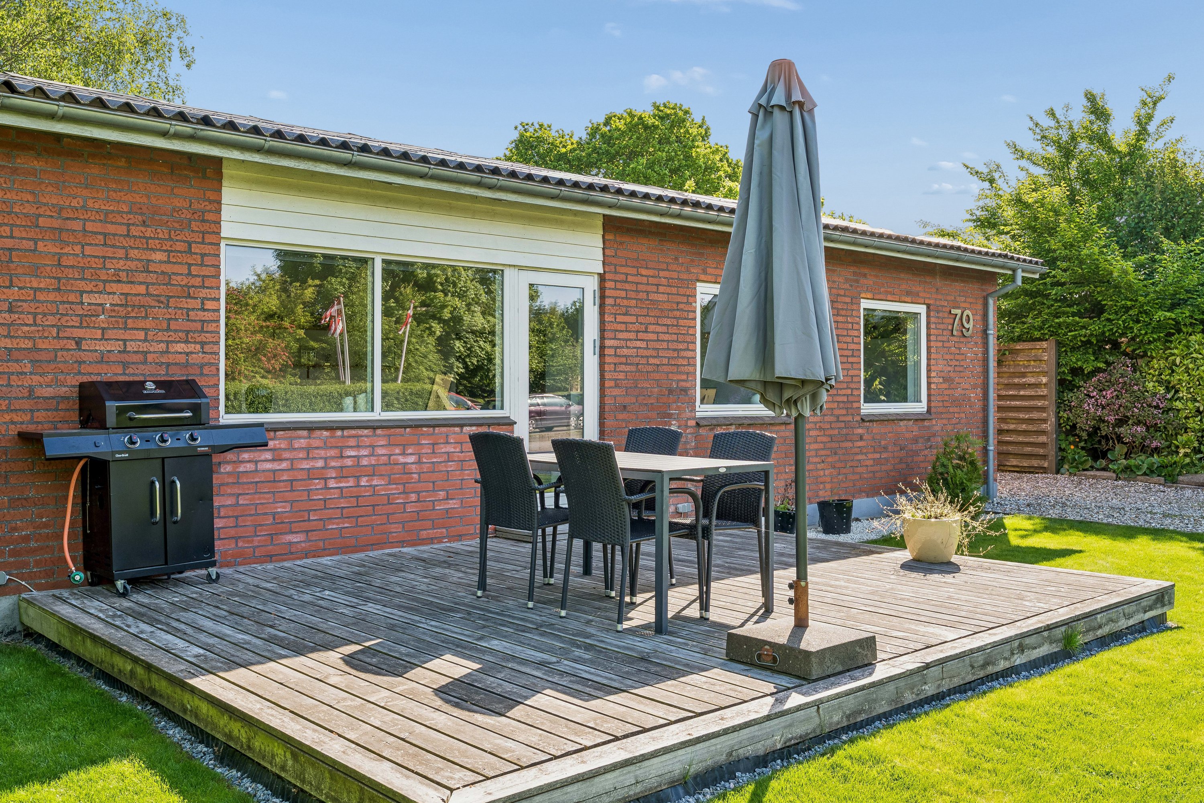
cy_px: 402
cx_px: 602
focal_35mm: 32
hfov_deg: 59.5
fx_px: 1053
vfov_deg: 41.7
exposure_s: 1/100
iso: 200
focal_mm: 31.5
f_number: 8
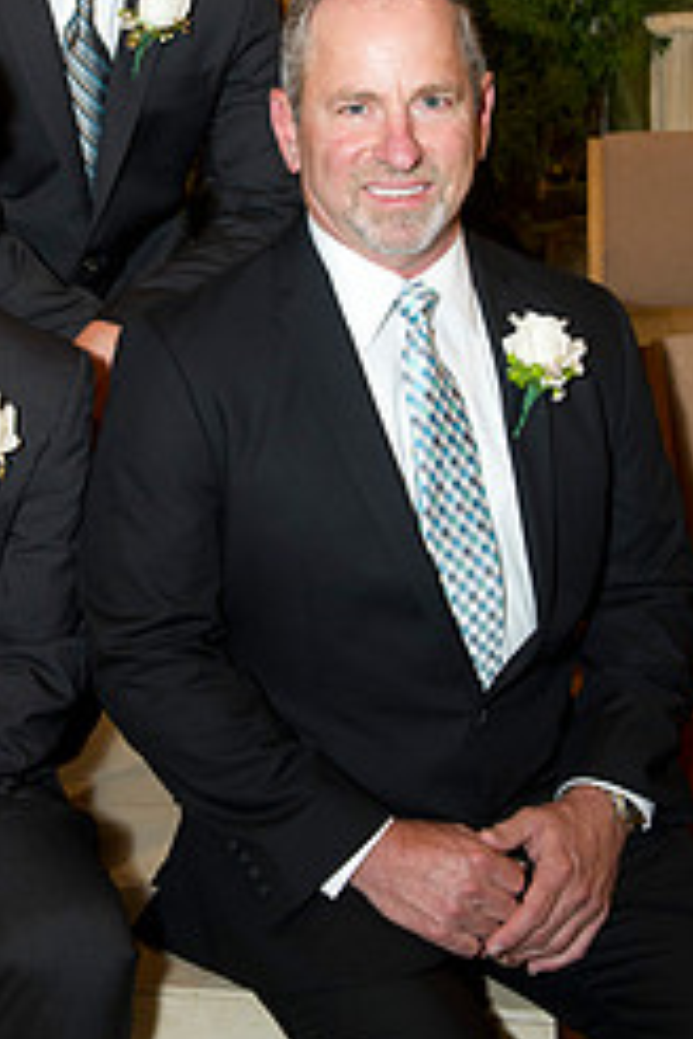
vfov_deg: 31.1
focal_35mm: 64
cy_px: 321
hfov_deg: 21.0
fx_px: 1848
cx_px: 154
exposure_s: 1/100
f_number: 5.6
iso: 1600
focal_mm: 35
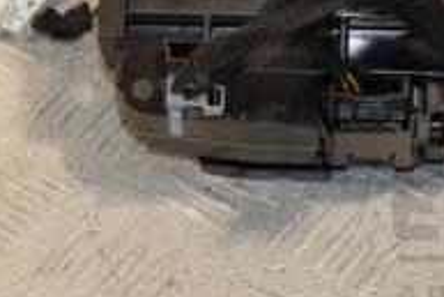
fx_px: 2876
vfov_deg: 5.9
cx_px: 350
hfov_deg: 8.8
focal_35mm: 233
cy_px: -101
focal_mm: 50
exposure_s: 1/200
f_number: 6.3
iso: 800
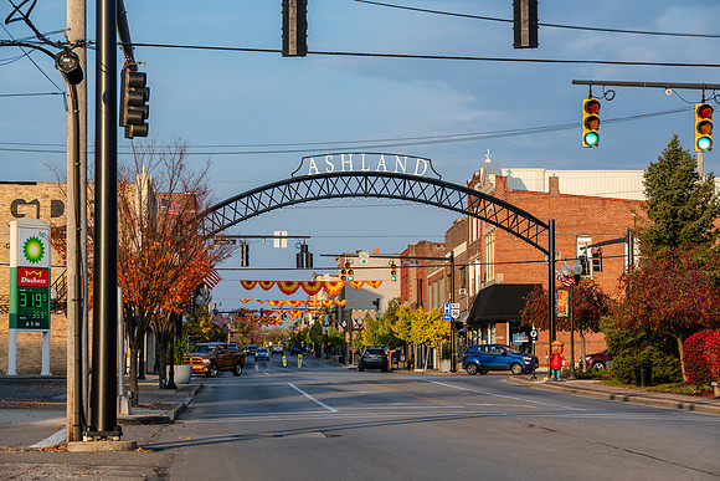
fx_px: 2240
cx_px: 360
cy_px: 240
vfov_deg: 12.2
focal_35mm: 112
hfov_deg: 18.3
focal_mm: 112
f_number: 8
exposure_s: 1/250
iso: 200
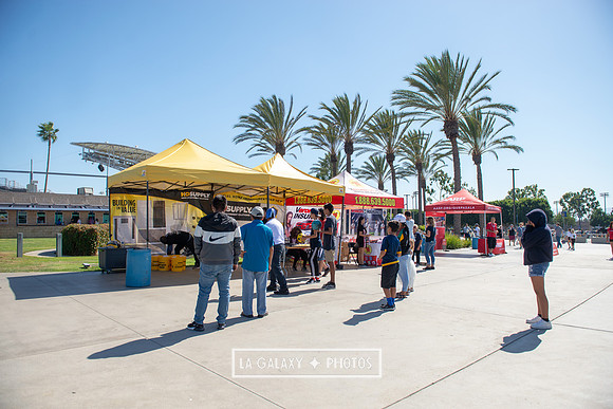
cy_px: 204
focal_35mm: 24
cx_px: 306
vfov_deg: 53.2
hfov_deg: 73.7
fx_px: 409
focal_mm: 24
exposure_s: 1/2000
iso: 250
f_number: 4
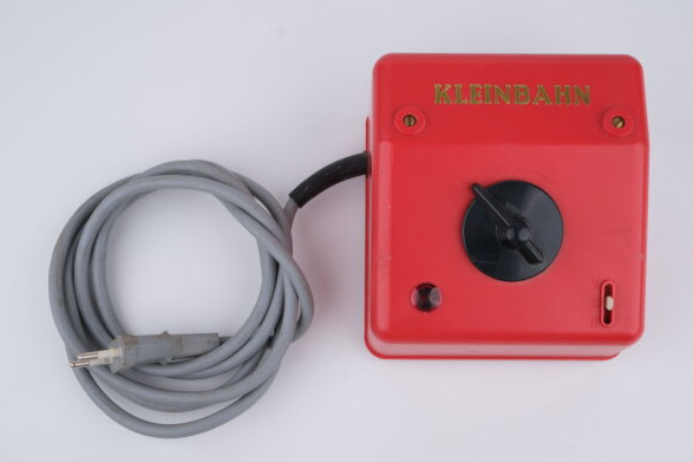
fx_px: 885
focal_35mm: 46
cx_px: 348
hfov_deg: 42.8
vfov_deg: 29.2
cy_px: 232
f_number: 11
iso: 320
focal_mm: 30
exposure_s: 1/125
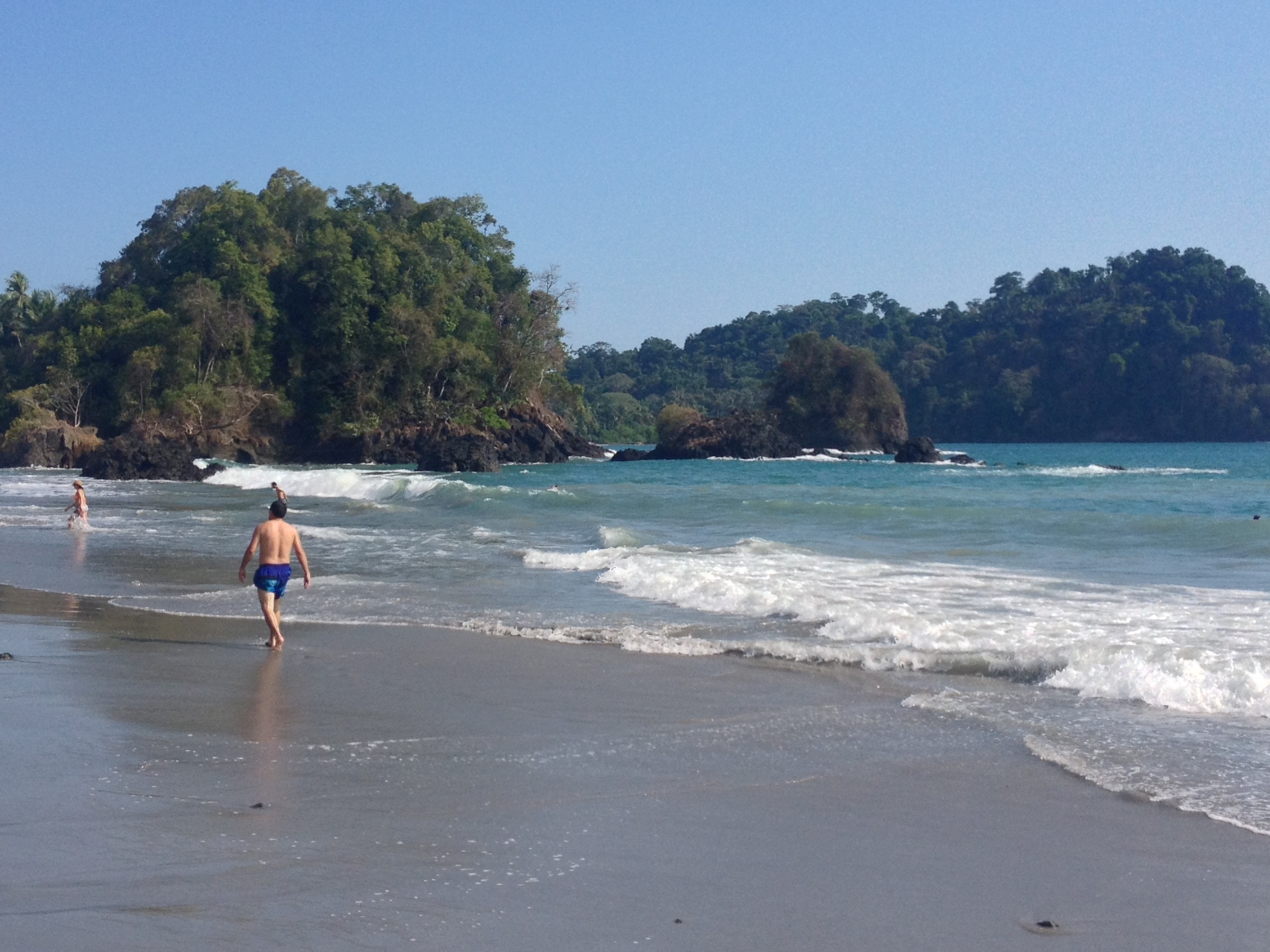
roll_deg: +0.7
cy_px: 395
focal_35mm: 58
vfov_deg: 25.2
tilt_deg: -1.2
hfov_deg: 33.2
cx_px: 643
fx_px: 2128
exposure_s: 1/1972
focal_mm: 4.28
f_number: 2.4
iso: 50
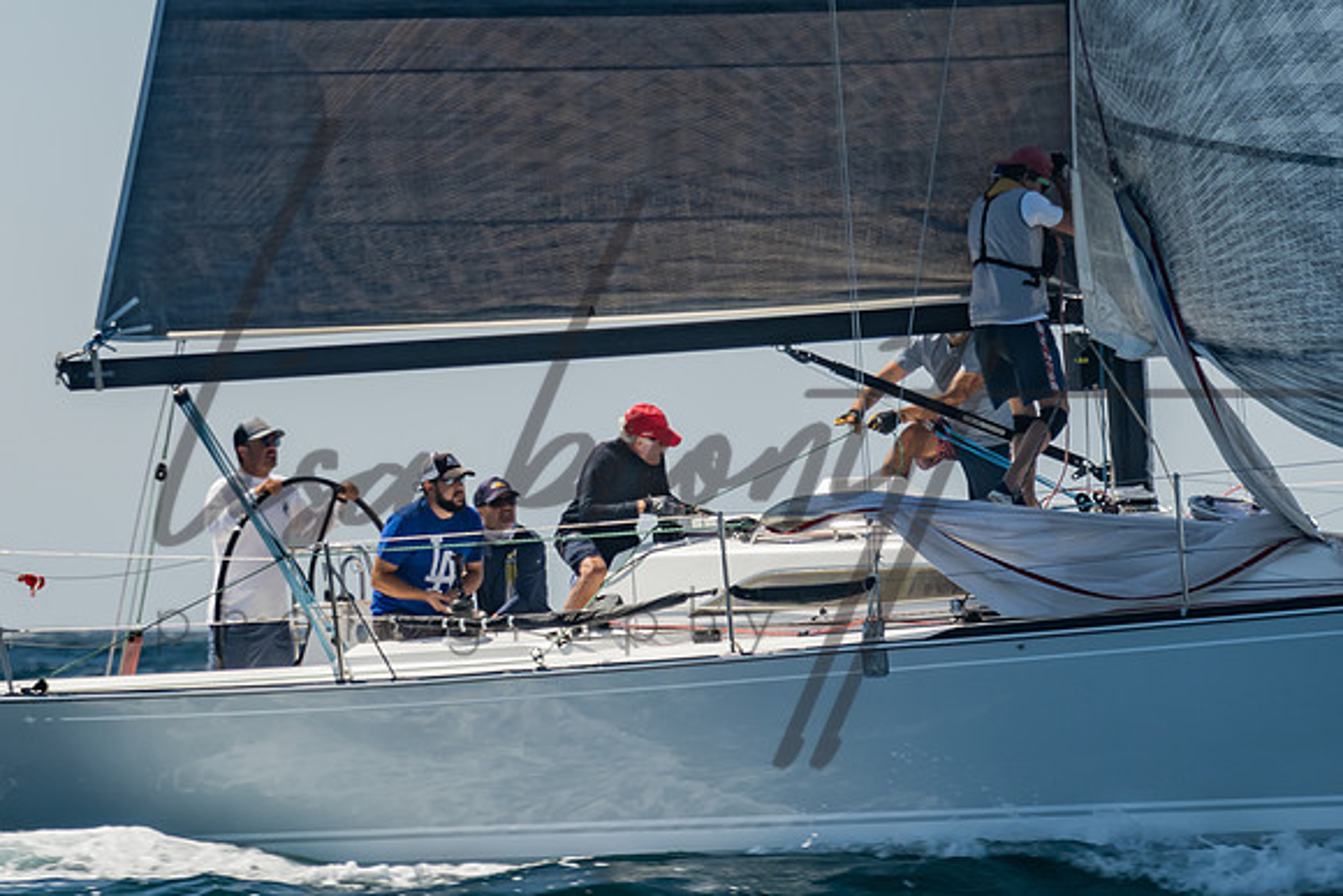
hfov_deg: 4.5
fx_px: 16913
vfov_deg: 3.0
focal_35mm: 453
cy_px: 220
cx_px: 381
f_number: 6.3
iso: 160
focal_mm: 200
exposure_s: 1/320
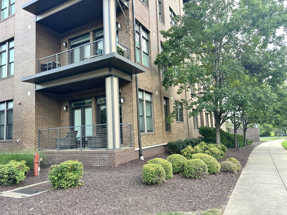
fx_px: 199
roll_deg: +2.7
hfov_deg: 71.6
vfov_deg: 56.8
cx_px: 144
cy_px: 108
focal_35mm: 24
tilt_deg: +6.8
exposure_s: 1/360
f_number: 1.78
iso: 80
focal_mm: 6.76
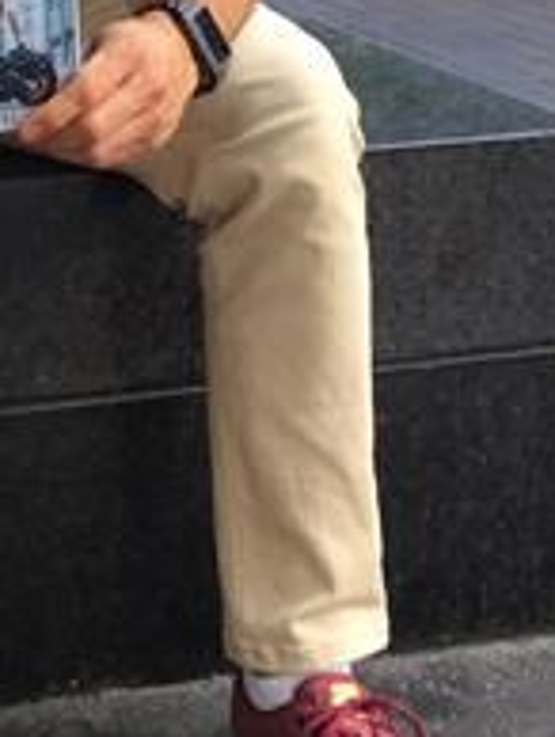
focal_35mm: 97
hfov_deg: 14.9
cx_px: -46
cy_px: -61
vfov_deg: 19.4
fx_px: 2069
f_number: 2.2
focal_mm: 4.15
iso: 25
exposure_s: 1/60
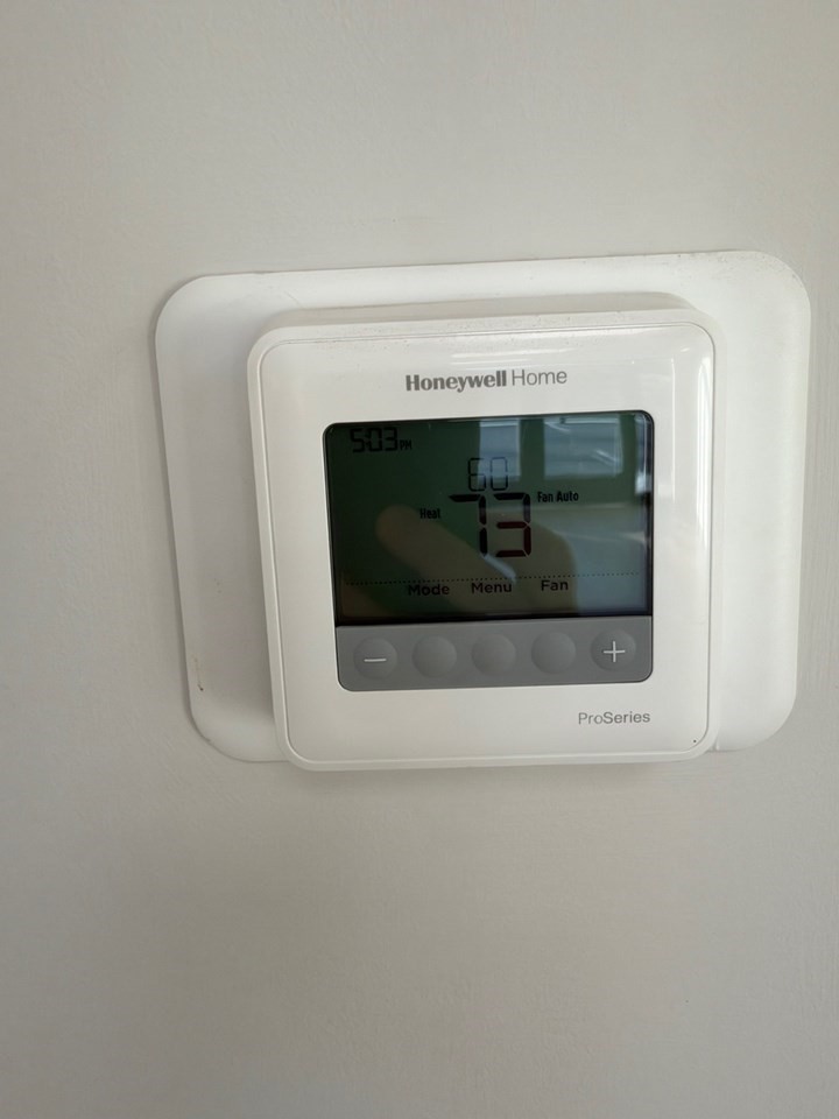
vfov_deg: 69.4
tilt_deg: -9.0
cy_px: 560
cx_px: 420
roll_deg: +2.1
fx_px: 808
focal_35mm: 25
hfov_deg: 54.9
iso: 50
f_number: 2.2
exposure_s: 1/120
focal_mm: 2.22
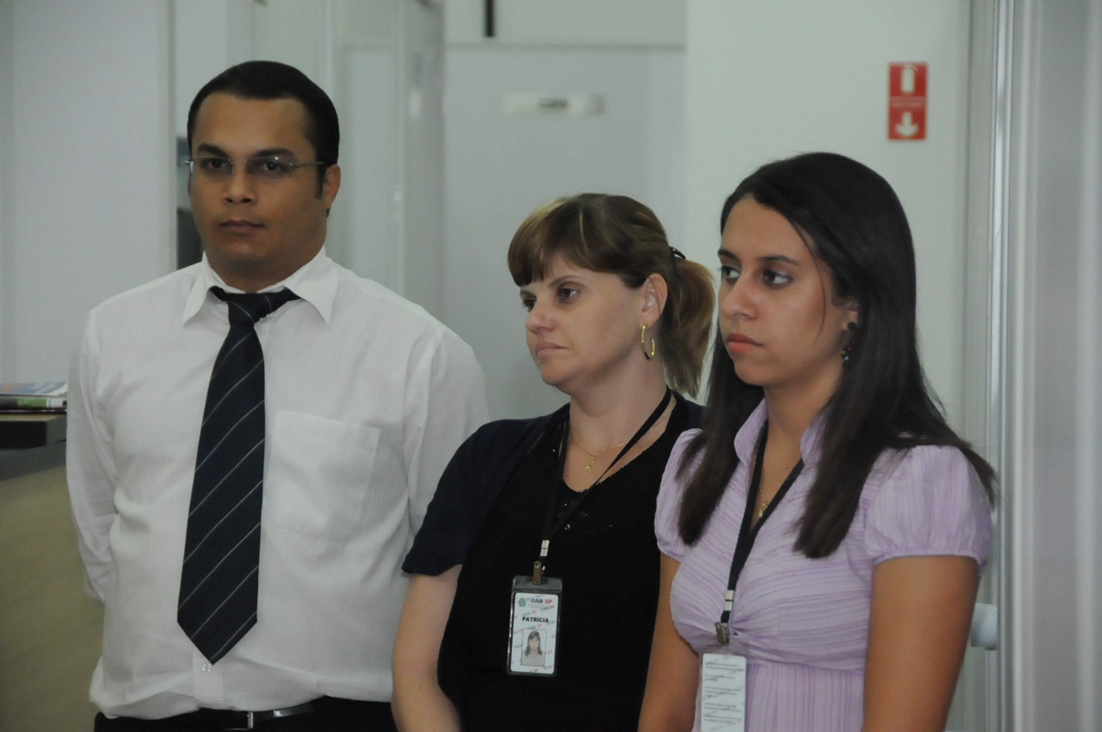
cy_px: 366
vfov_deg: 9.6
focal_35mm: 142
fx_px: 4357
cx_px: 551
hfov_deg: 14.4
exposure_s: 1/250
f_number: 5.3
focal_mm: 95
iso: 3200
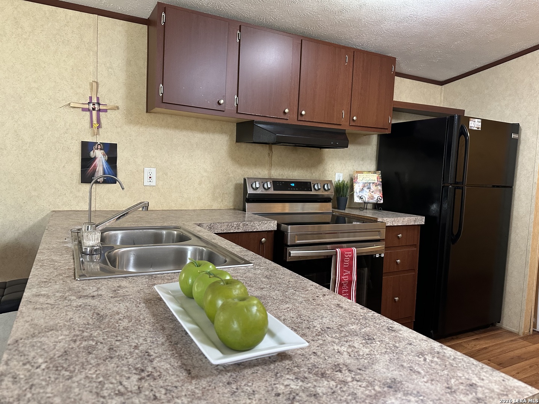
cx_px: 270
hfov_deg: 71.6
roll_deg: -2.2
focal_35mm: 24
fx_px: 374
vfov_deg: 56.8
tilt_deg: -4.4
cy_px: 202
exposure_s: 1/60
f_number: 1.78
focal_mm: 6.86
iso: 400
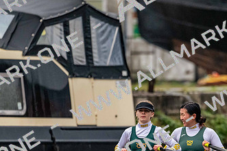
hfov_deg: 2.9
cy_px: 123
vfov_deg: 2.0
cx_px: 154
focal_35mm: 702
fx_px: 4422
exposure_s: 1/2000
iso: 4500
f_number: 4.5
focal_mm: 400
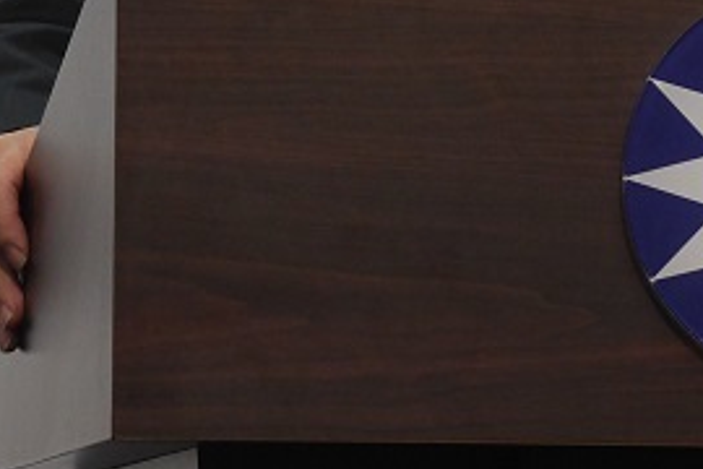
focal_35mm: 229
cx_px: 375
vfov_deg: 5.9
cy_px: -220
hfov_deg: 9.0
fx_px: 4472
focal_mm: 35
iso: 800
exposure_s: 1/250
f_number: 4
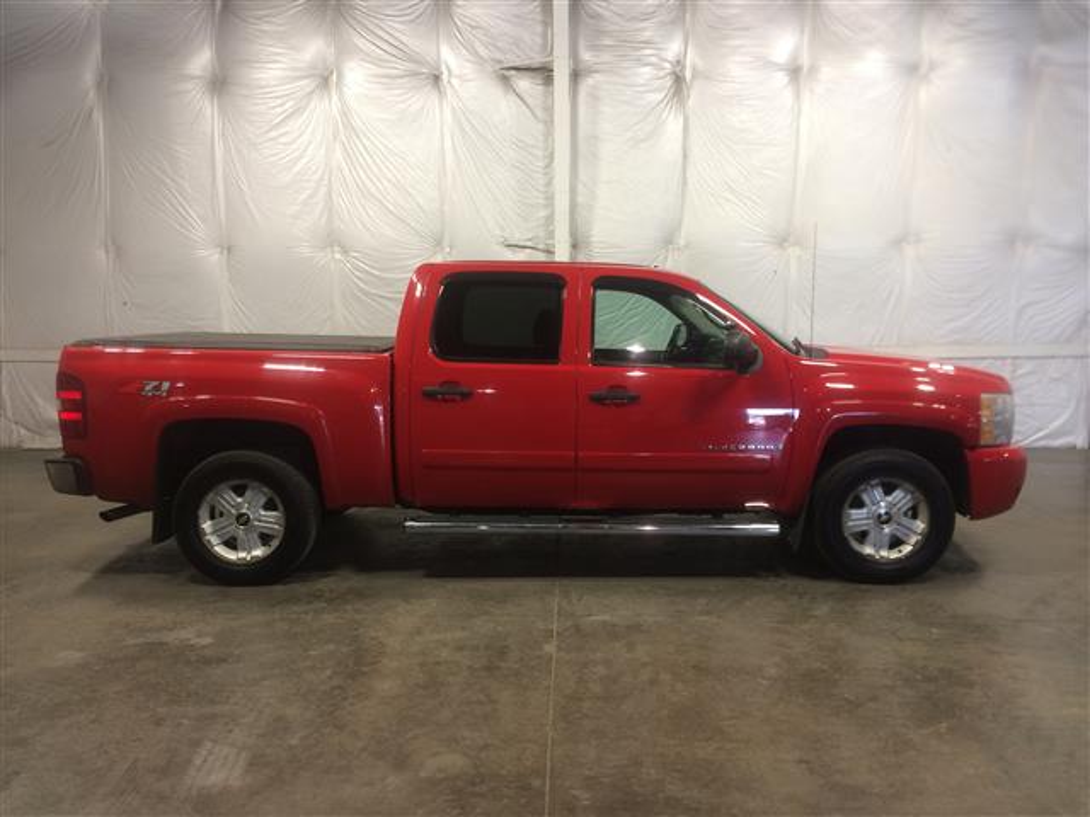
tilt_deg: -7.1
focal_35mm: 29
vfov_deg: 48.2
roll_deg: +1.3
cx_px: 545
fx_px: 913
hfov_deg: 61.7
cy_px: 408
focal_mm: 4.15
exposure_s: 1/30
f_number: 2.2
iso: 64
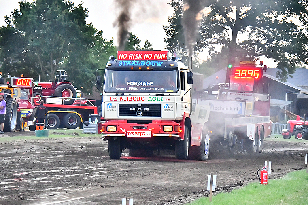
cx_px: 154
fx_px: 1955
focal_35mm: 229
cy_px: 107
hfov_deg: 9.0
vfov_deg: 6.0
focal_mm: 145
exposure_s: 1/320
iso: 8000
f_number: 5.6
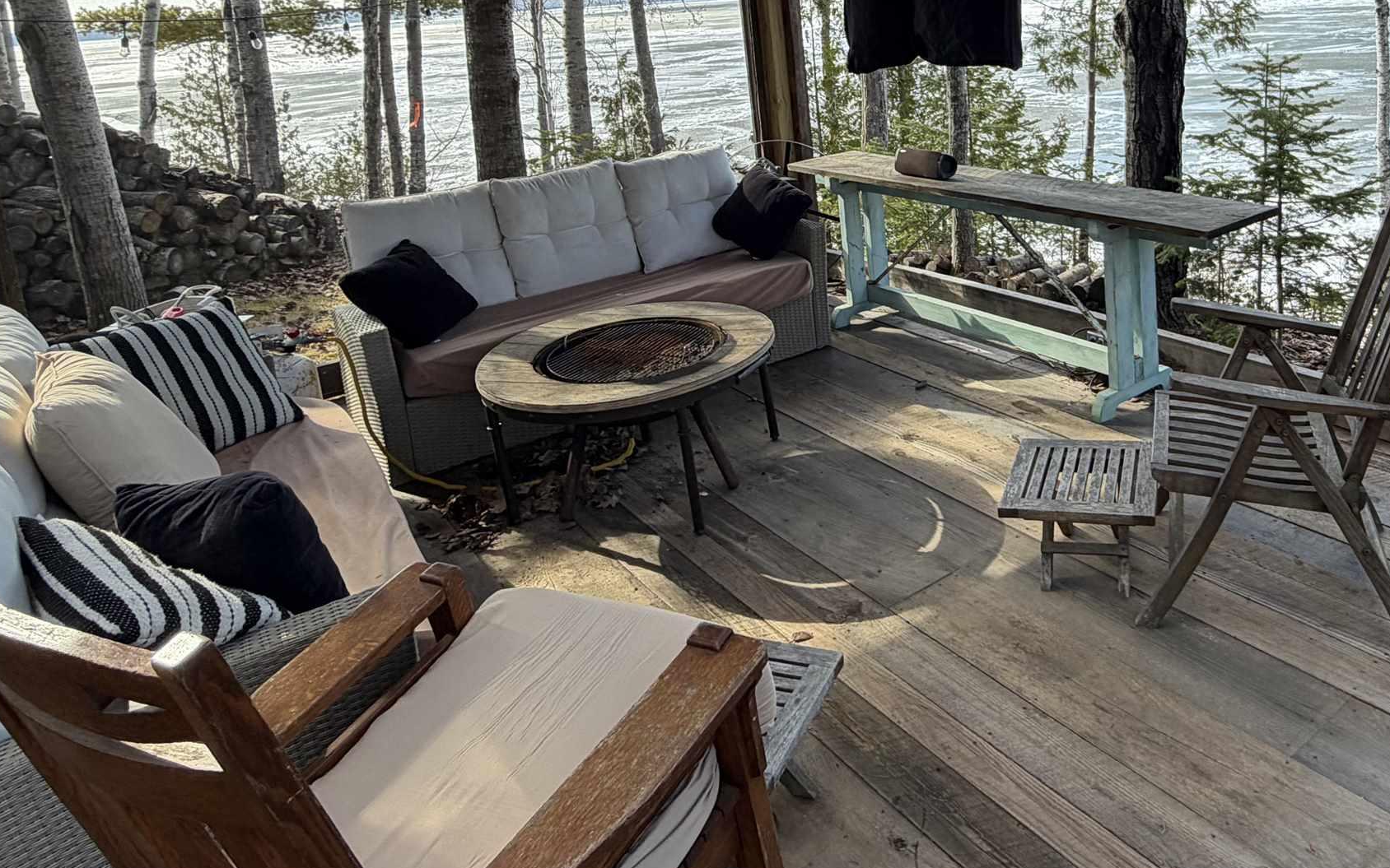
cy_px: 156
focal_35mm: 27
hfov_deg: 66.9
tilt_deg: -9.1
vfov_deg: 43.6
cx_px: 902
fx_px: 1023
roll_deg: +4.9
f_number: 2.2
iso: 40
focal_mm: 2.22
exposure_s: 1/229
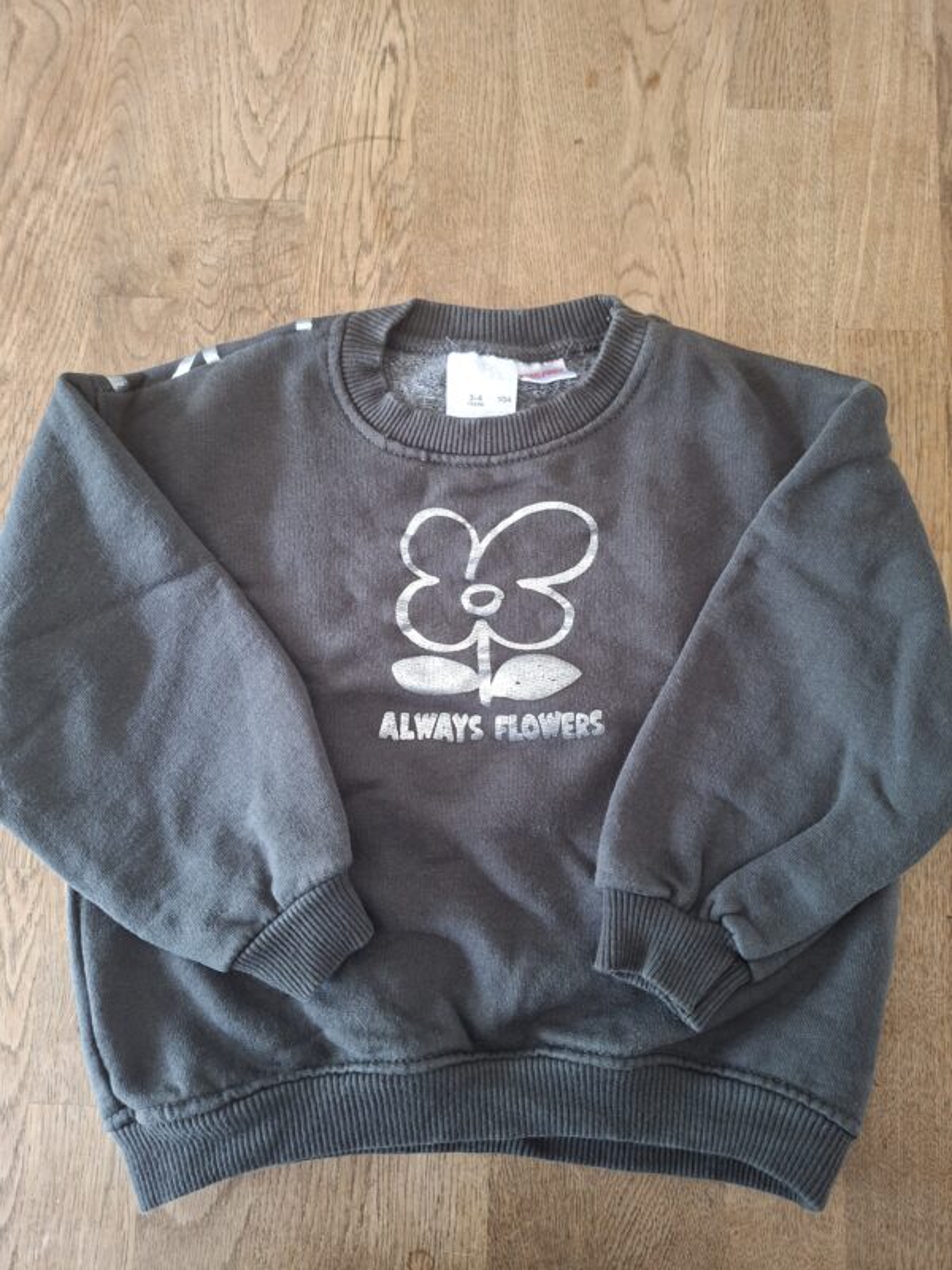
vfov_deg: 73.9
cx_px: 476
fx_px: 843
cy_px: 635
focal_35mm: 23
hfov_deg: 58.9
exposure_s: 1/25
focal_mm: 5.54
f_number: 1.8
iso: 400
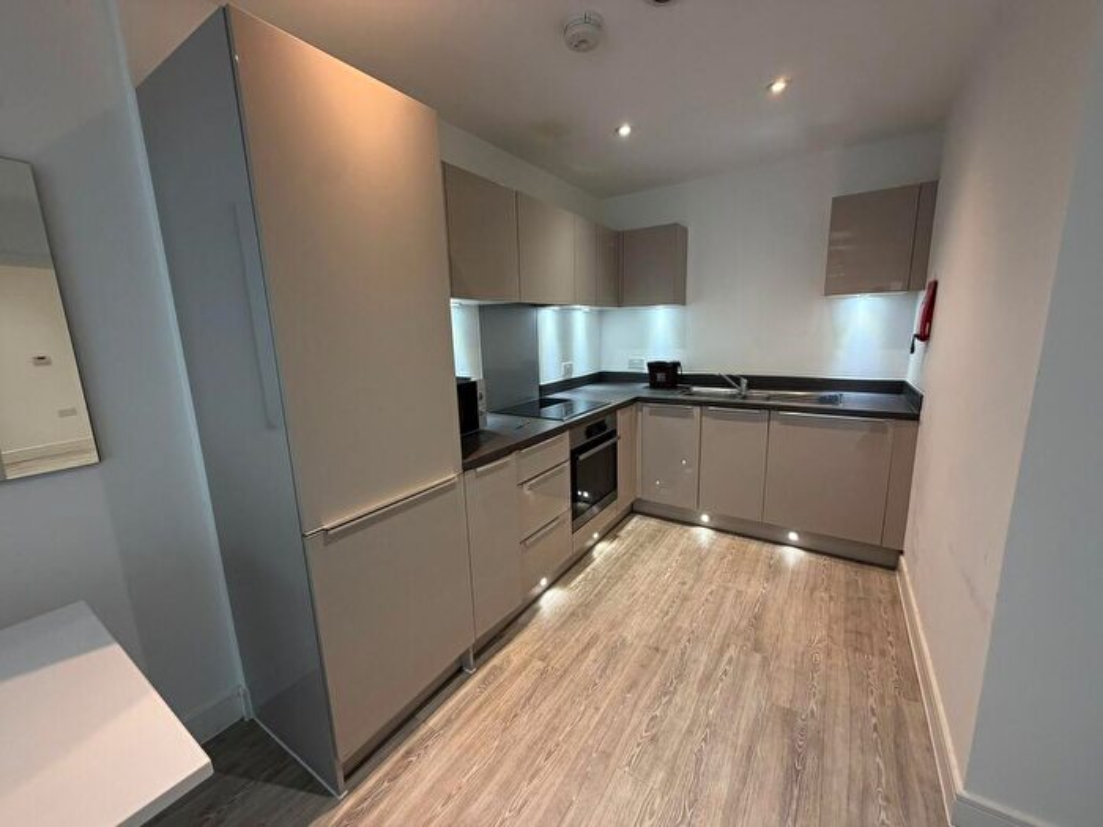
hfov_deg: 102.1
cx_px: 552
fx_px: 446
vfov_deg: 85.7
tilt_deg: -10.7
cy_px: 414
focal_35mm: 14
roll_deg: +1.0
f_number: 2.2
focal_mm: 2.22
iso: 200
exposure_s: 1/50
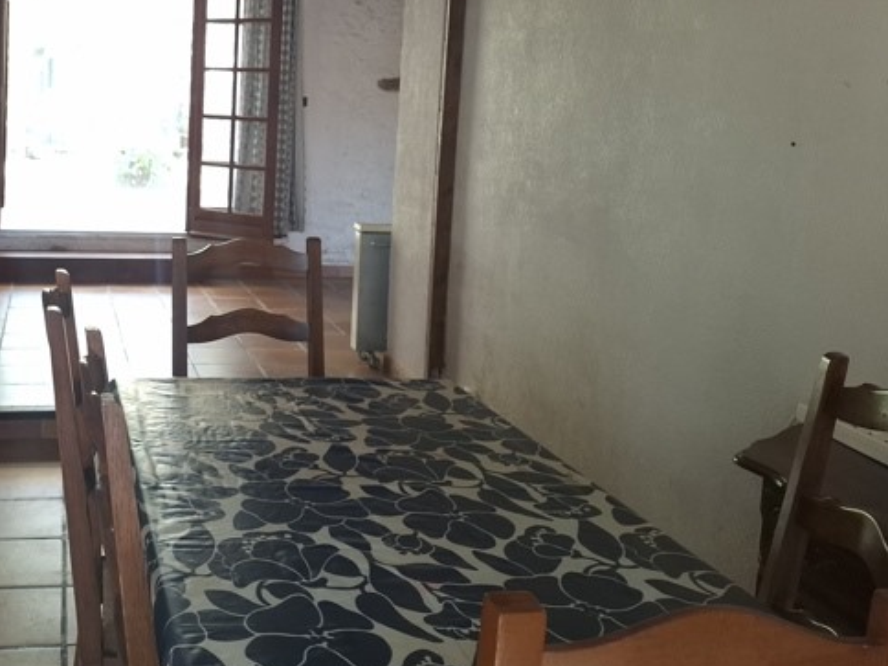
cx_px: 172
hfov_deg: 46.3
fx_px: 975
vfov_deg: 36.8
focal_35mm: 38
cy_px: 169
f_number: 1.8
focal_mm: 5.54
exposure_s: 1/50
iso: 160
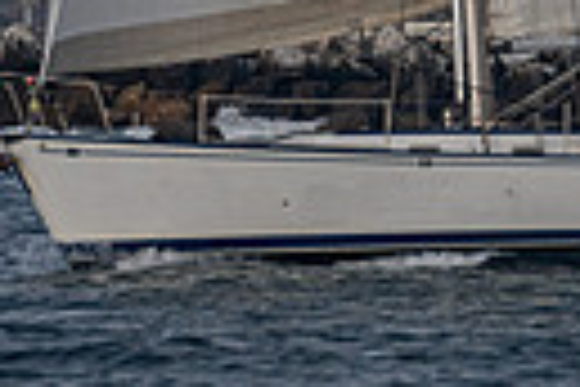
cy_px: -519
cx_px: 736
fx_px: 12630
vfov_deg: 1.7
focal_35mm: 784
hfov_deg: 2.6
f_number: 6.3
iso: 400
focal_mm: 140
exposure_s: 1/1250
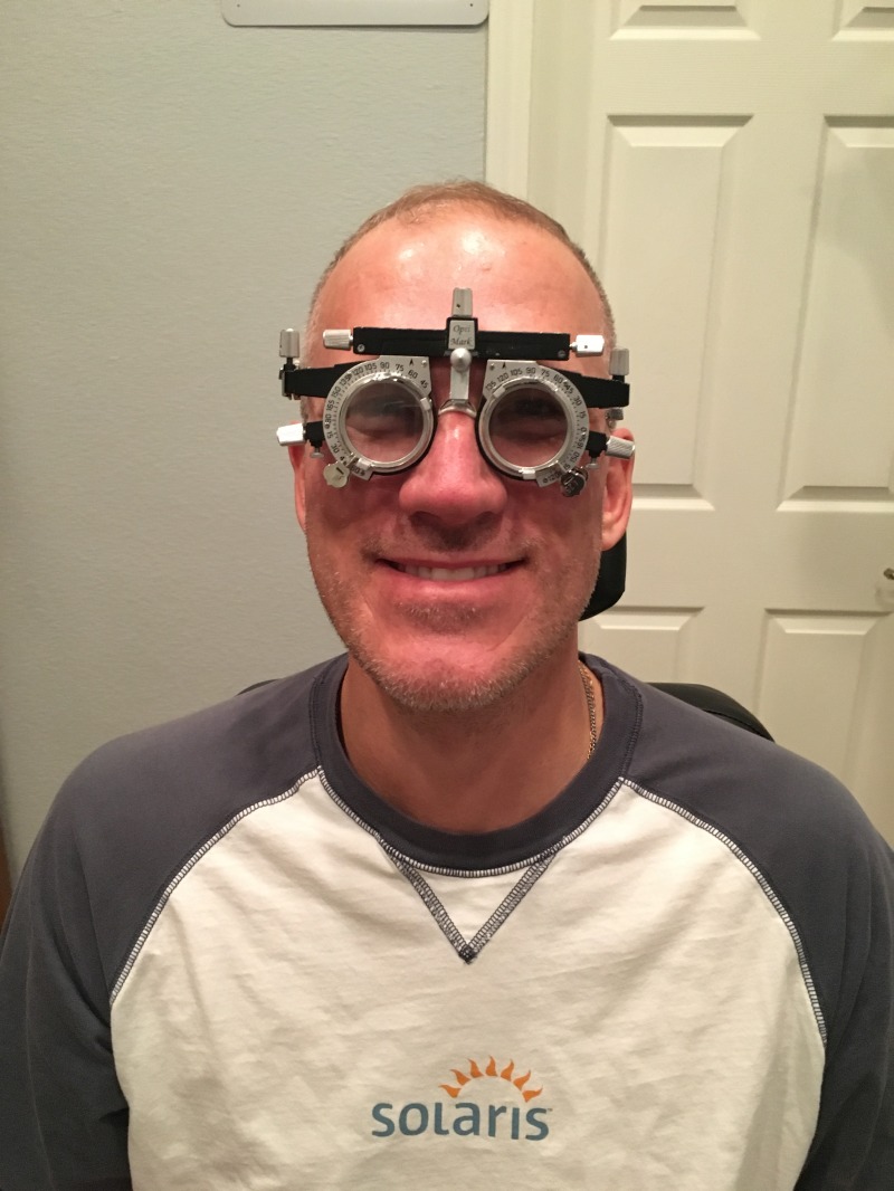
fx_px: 998
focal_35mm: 29
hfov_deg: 48.2
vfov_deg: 61.6
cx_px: 447
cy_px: 596
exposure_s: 1/15
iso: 250
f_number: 2.2
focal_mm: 4.15
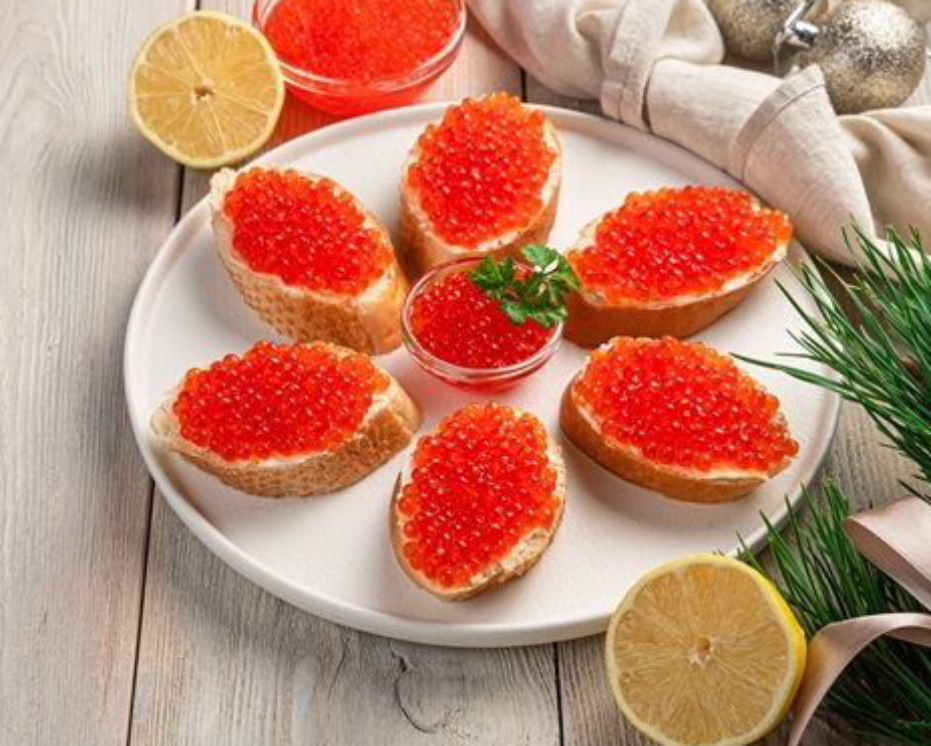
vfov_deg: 19.4
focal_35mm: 79
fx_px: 2178
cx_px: 356
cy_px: 352
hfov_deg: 24.1
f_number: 11
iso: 100
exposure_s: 1/200
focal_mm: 65
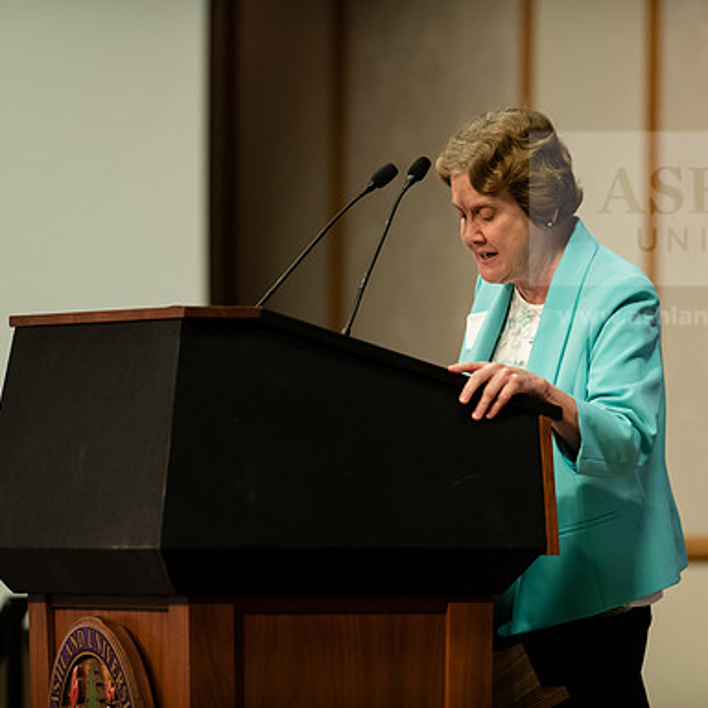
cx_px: 474
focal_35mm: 385
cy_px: 355
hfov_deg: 4.6
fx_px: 8909
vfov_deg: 4.6
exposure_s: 1/200
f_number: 2.8
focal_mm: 300
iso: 2000
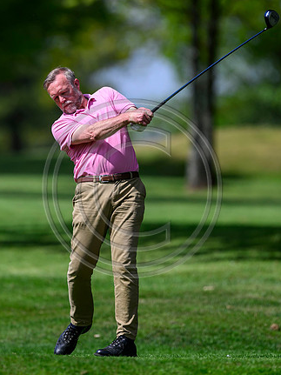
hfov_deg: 2.4
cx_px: 87
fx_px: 6616
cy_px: 193
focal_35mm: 611
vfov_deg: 3.2
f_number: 3.5
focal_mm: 400
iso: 500
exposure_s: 1/5000
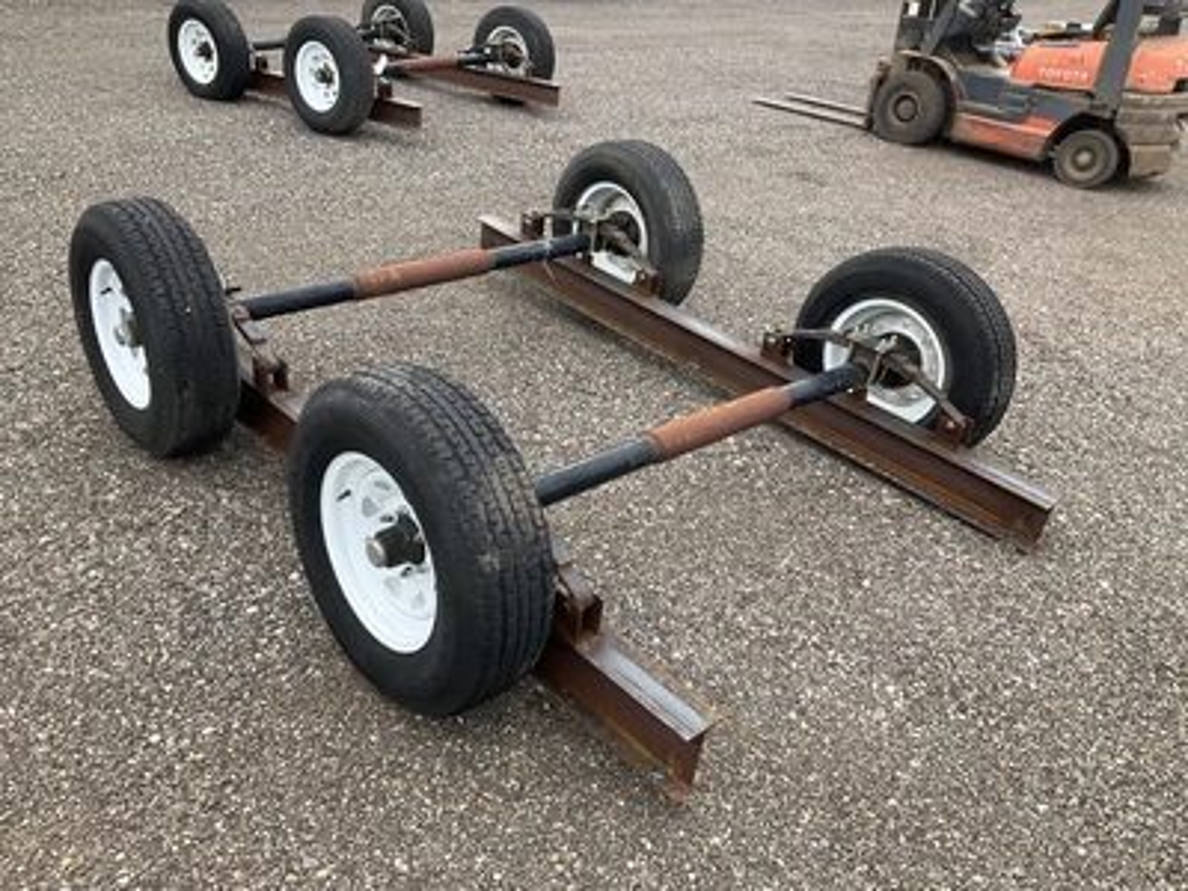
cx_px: 594
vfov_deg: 48.2
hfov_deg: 61.7
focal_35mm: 29
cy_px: 446
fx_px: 995
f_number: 1.8
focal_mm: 3
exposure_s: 1/627
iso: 25
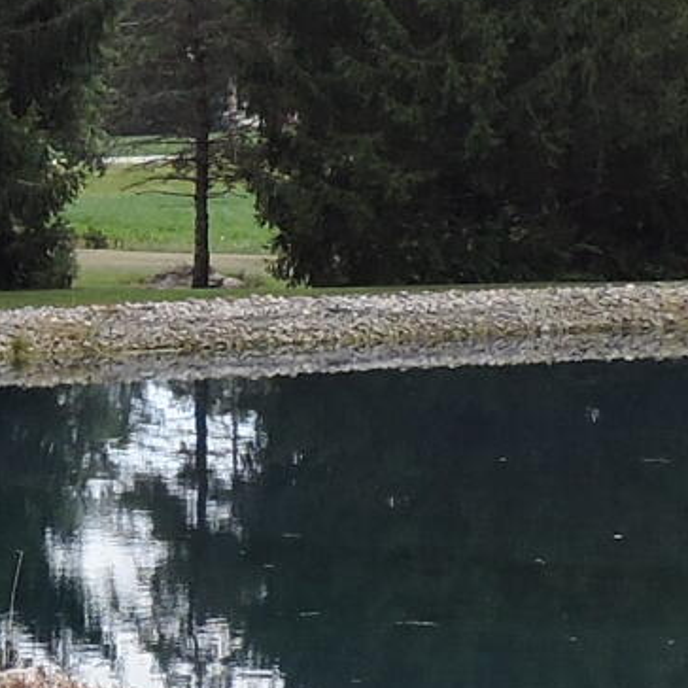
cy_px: 404
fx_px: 3935
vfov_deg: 10.0
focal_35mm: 175
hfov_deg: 9.9
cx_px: -74
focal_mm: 4.3
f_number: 3
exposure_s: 1/640
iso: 100
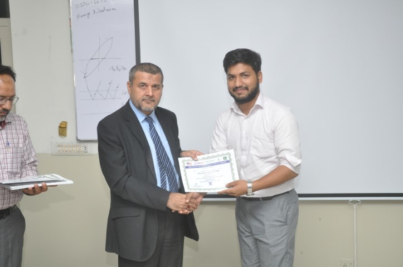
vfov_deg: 29.8
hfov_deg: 43.7
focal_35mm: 45
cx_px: 202
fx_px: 503
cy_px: 134
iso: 1250
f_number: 6.3
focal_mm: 30
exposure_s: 1/60
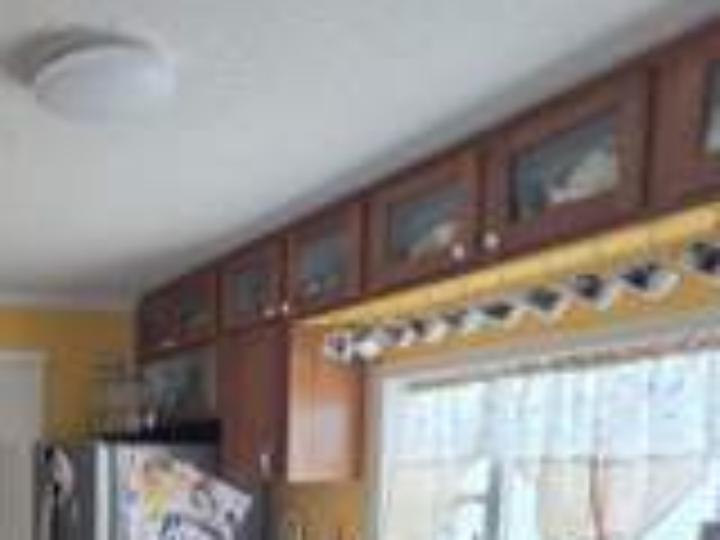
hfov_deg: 40.4
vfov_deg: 32.8
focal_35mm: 39
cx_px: -36
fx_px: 811
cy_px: 578
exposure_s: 1/120
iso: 200
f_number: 2.2
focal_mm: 2.2
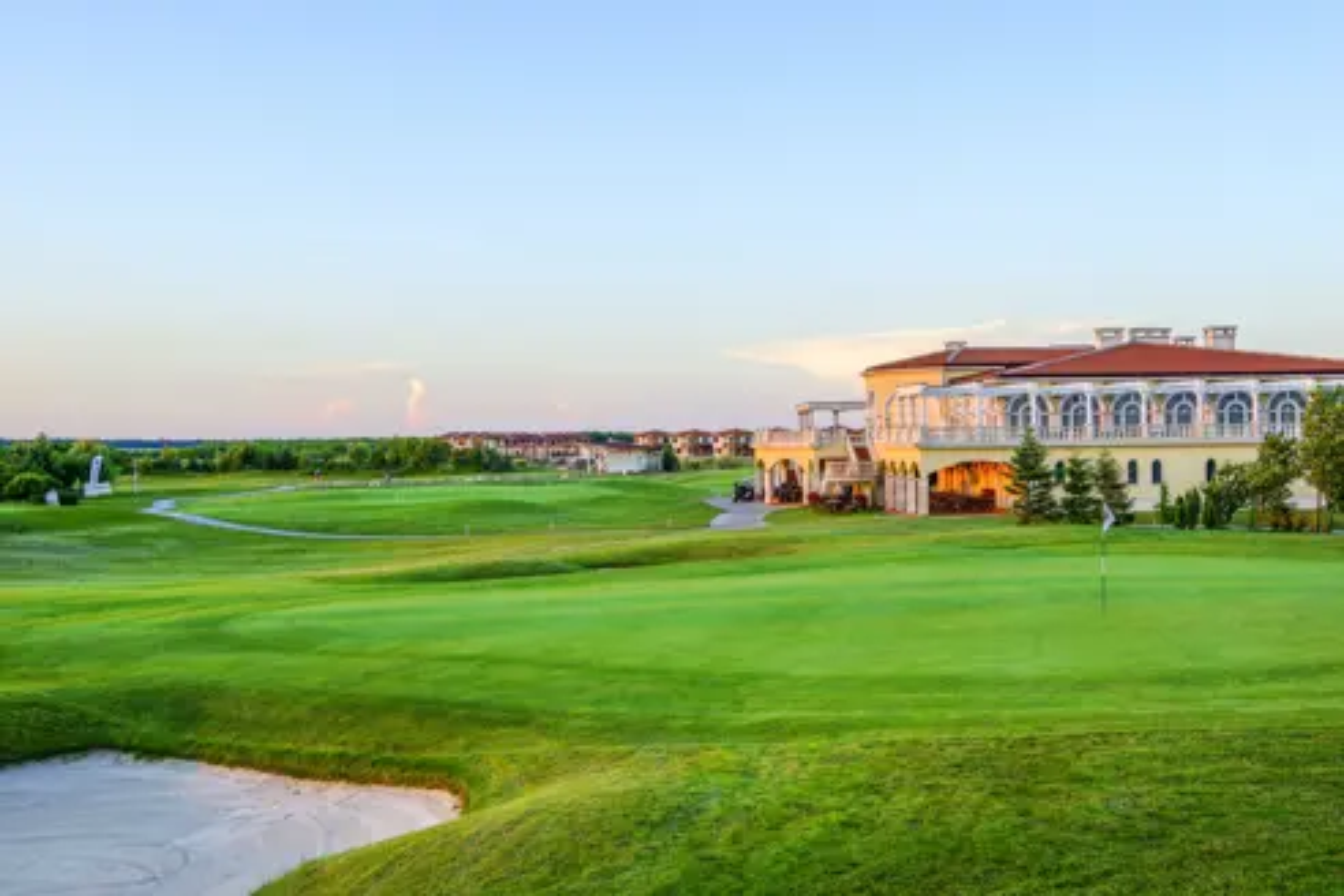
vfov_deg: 33.4
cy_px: 448
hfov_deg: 48.5
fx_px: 1493
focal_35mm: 40
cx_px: 672
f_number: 9
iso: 320
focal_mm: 40
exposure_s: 1/80
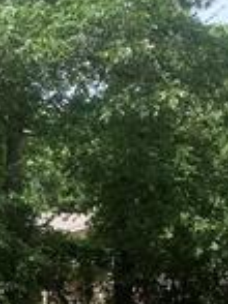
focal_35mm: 136
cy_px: 314
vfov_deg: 14.3
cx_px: -274
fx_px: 1196
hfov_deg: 9.9
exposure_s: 1/502
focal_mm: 4.25
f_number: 1.8
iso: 25
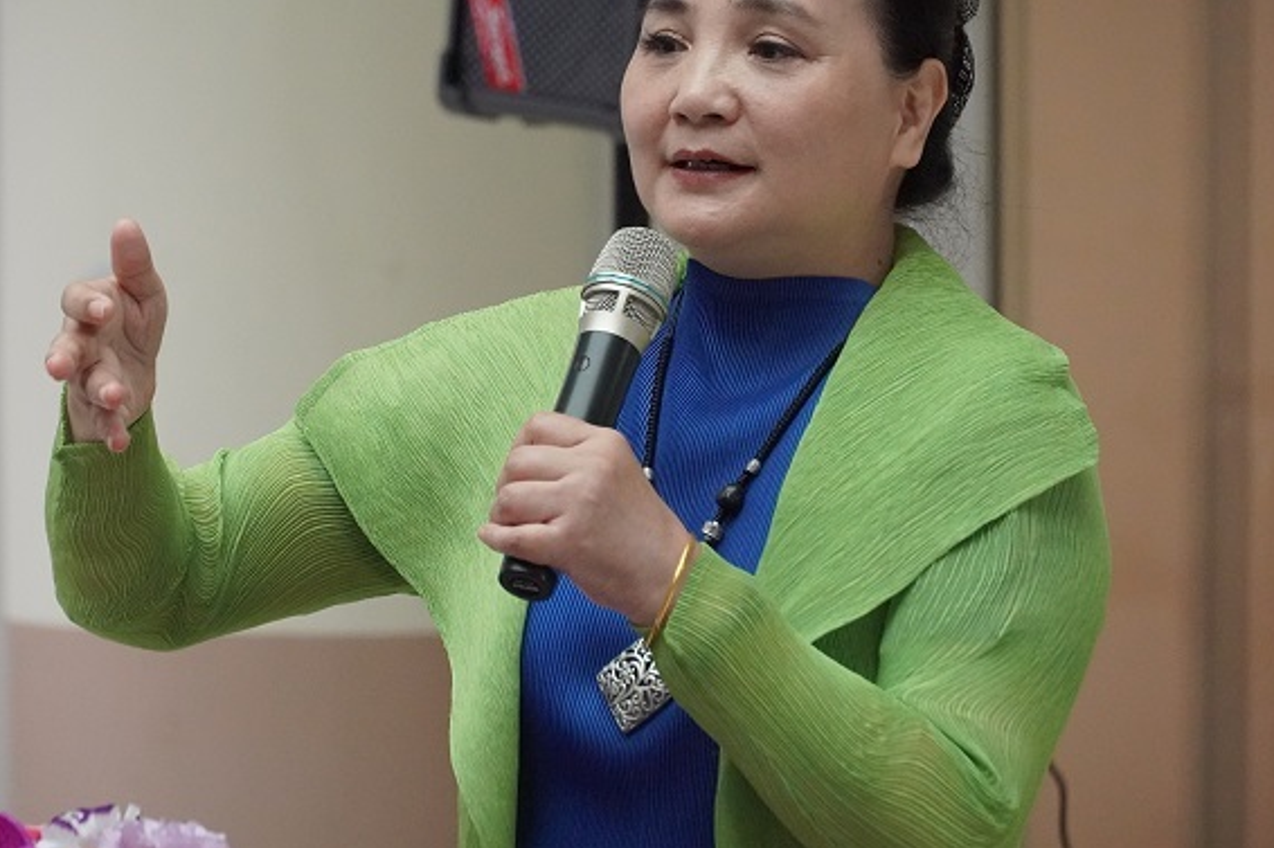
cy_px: 322
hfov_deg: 8.0
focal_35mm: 258
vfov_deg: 5.3
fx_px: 9114
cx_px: 484
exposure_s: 1/250
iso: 5000
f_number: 5.6
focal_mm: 135
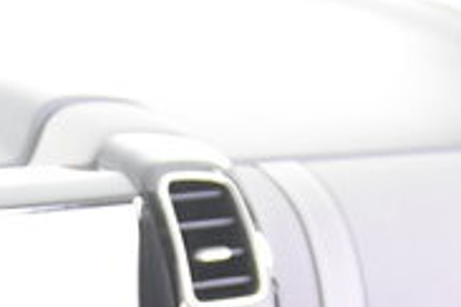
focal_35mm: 210
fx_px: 2689
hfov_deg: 9.4
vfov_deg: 6.2
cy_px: 824
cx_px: -295
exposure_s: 1/30
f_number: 2.8
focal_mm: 20
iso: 2800
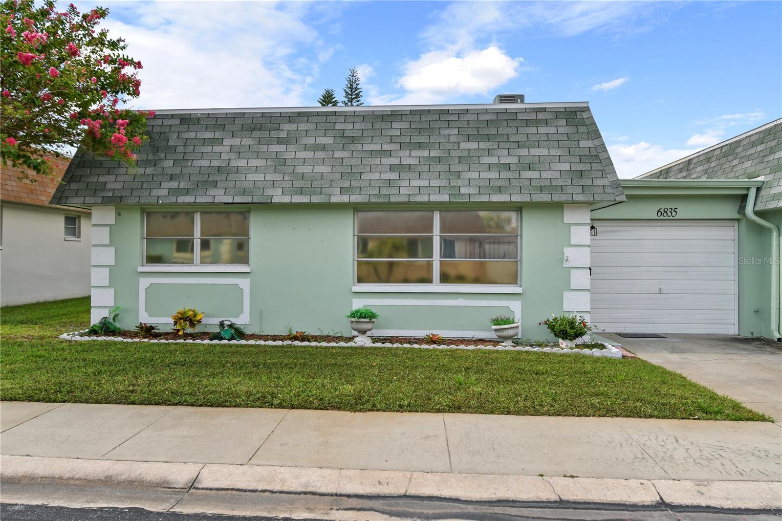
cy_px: 260
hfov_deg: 78.6
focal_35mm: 22
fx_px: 478
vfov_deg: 57.2
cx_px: 391
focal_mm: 15
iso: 100
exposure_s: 1/250
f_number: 7.1
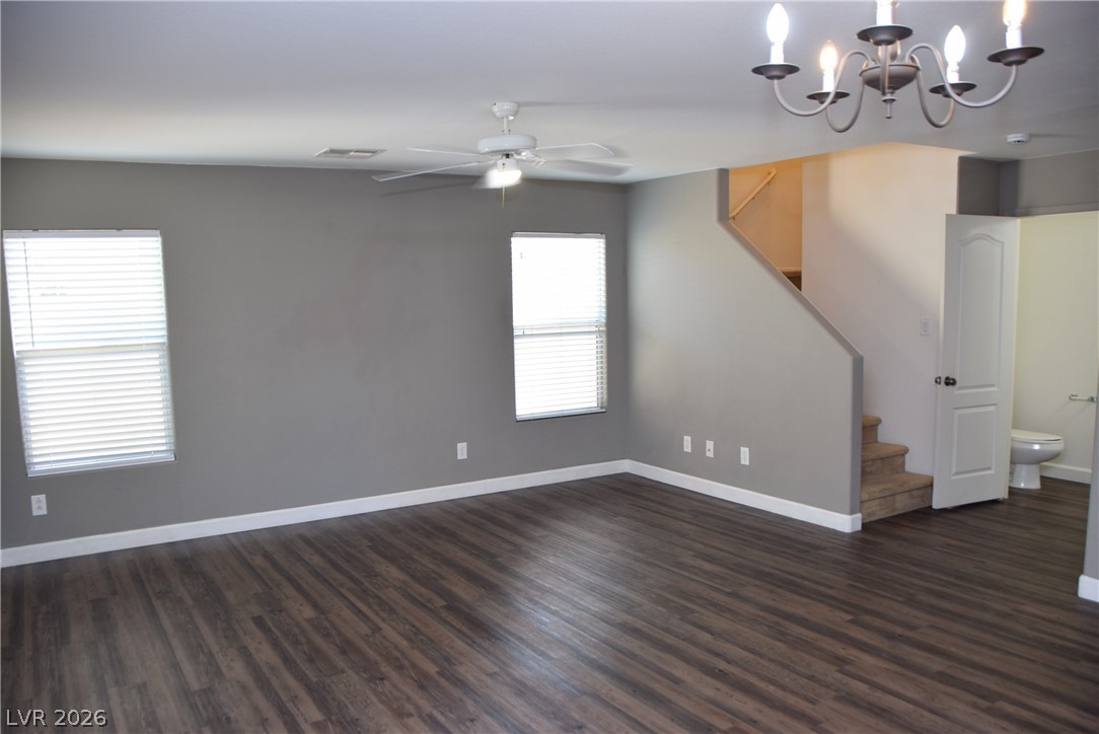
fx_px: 825
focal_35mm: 27
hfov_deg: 67.4
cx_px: 550
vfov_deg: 48.0
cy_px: 367
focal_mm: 18
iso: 400
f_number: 4
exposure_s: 1/60
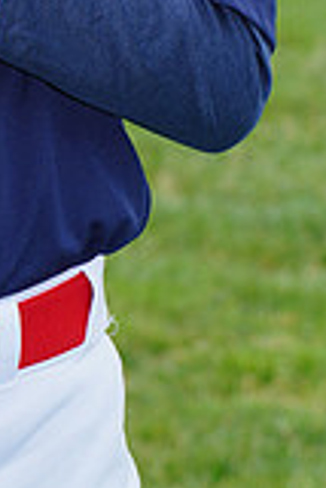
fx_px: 7454
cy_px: -342
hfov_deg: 2.5
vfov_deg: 3.7
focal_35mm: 550
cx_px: -105
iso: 200
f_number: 9
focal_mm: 152
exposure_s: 1/250
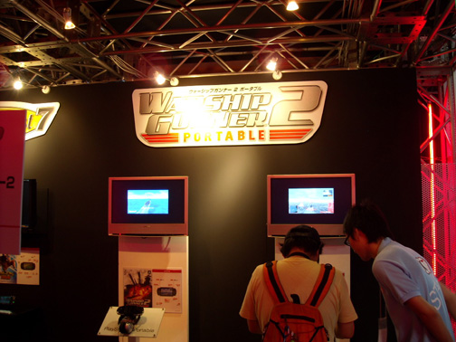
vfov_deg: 40.7
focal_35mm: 35
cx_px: 228
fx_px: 461
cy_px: 171
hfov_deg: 52.6
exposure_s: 1/8
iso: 67
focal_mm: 5.7
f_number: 2.8
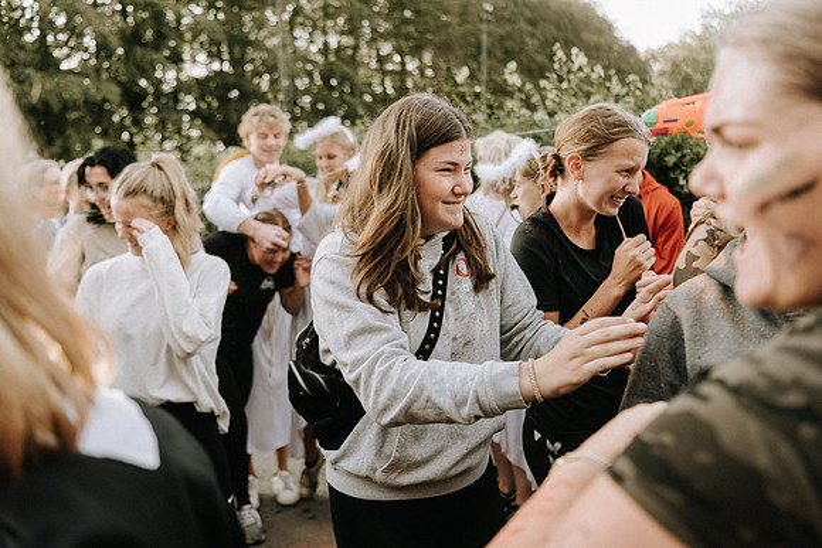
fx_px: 731
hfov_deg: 58.7
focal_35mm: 32
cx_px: 411
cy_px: 274
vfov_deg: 41.1
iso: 220
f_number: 2.8
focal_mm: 32
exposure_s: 1/400
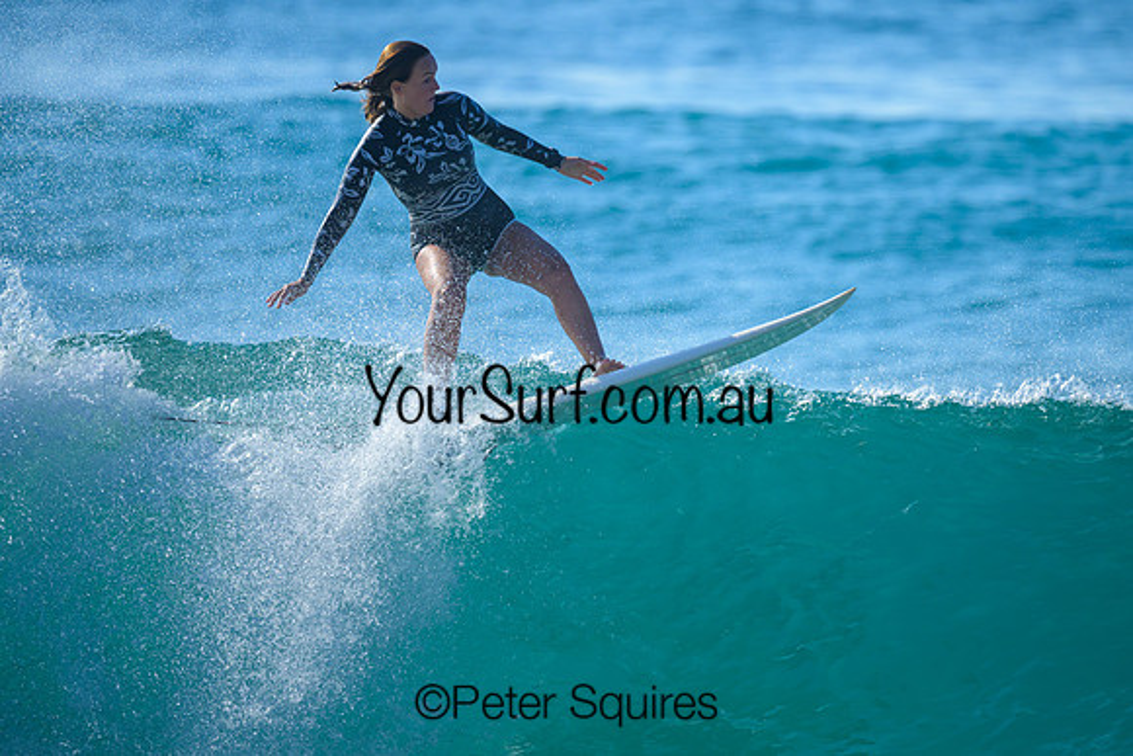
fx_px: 29067
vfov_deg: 1.5
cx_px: 644
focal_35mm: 923
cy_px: 335
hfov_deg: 2.2
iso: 320
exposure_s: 1/2500
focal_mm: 800
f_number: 6.3
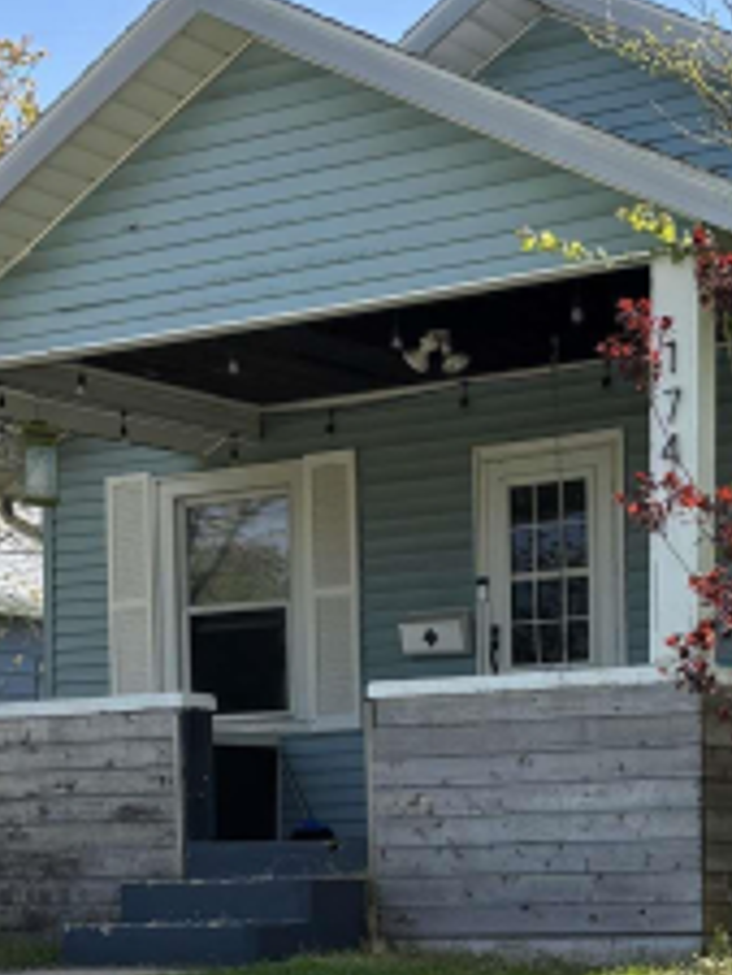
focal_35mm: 77
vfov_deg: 24.4
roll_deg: +0.8
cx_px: 689
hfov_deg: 18.8
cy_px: 934
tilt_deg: -1.6
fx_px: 2169
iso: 50
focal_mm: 5.96
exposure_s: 1/1783
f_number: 1.6
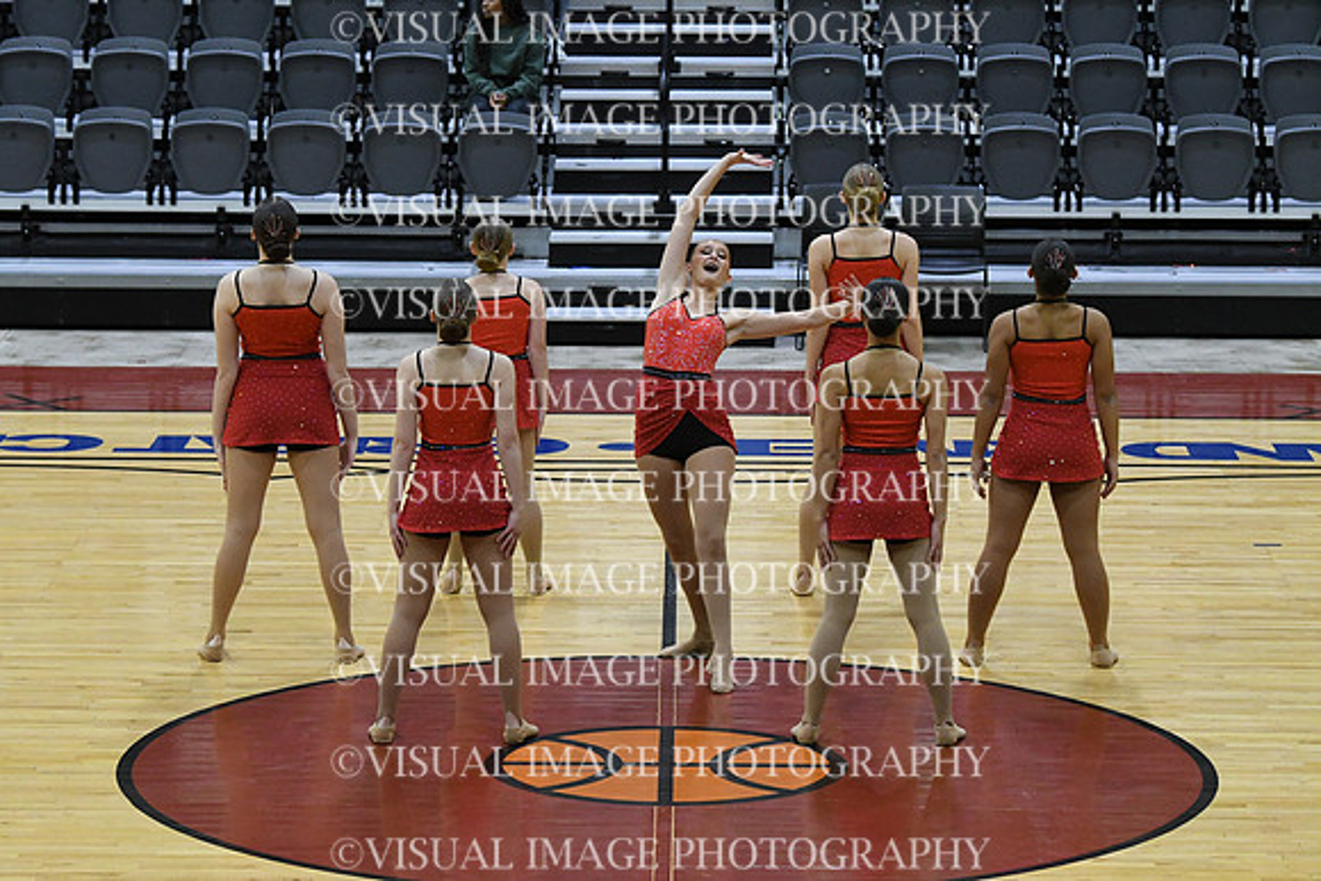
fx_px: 5212
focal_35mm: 142
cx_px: 660
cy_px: 440
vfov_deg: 9.7
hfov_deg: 14.4
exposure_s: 1/500
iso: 5000
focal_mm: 95
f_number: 4
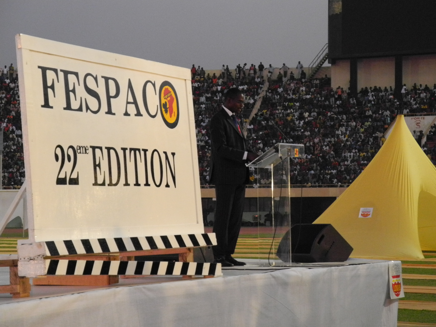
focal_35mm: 119
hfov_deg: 16.6
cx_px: 218
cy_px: 164
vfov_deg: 12.5
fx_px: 1499
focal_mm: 25.4
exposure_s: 1/39.2
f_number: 4.5
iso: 800
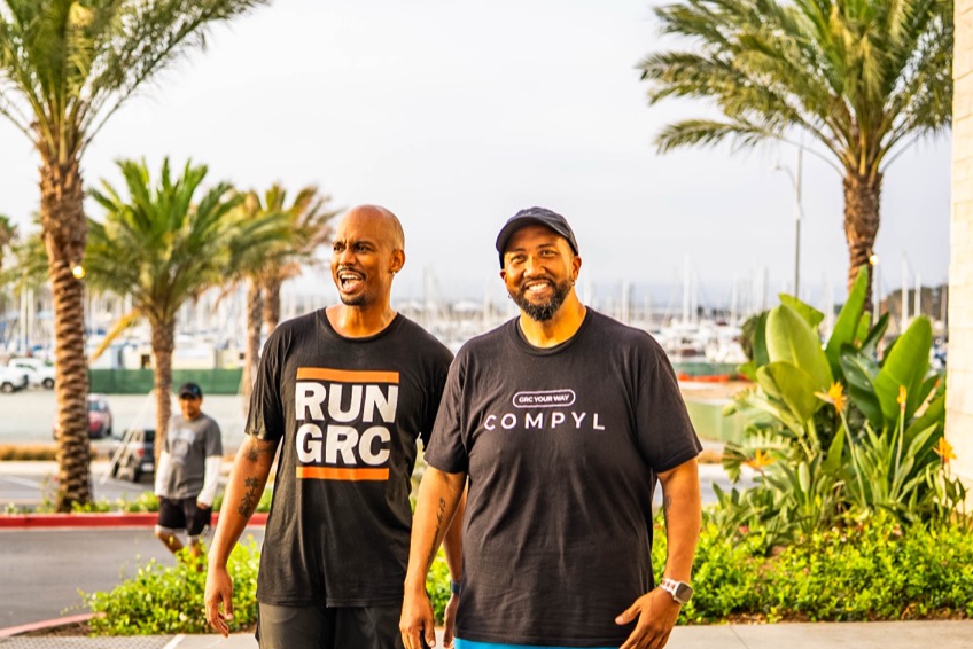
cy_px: 404
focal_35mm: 66
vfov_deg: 20.6
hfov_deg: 30.4
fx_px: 1784
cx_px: 382
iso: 160
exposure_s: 1/400
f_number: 2
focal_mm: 35
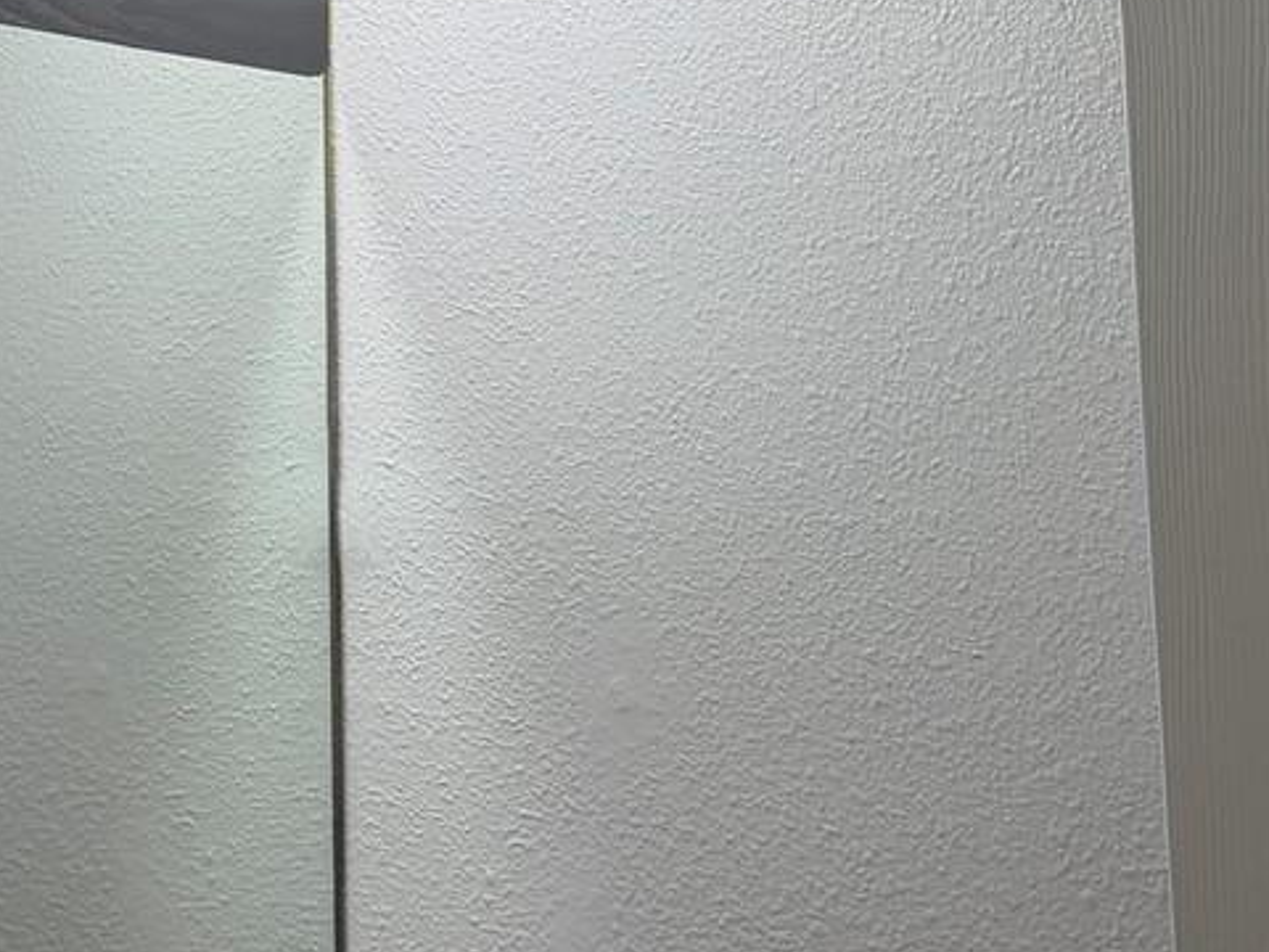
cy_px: 108
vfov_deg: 18.2
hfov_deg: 24.3
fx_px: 2933
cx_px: 444
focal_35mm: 80
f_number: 1.78
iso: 80
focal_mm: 6.76
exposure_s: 1/170
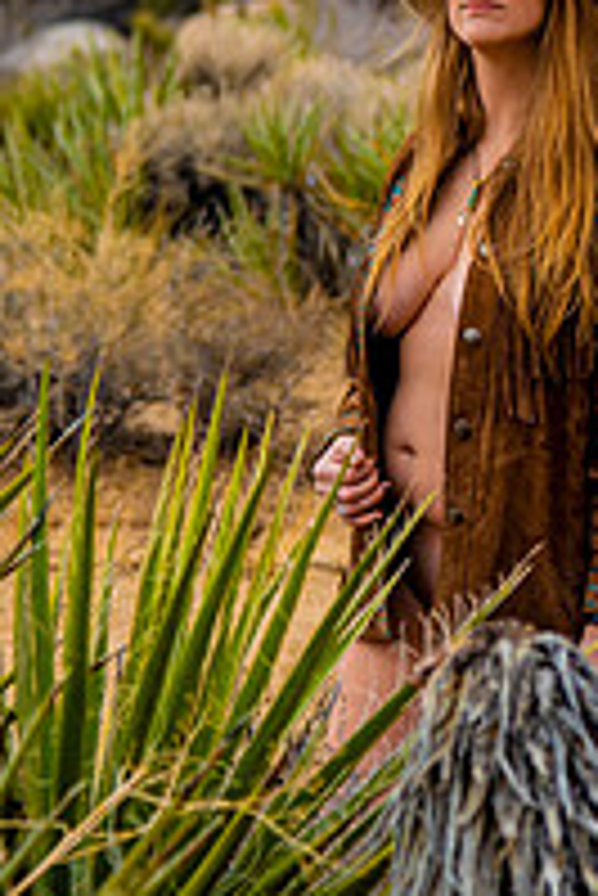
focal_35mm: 176
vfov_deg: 11.6
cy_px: 167
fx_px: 4377
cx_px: 477
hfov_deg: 7.8
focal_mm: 78
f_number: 4
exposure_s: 1/1600
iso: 100
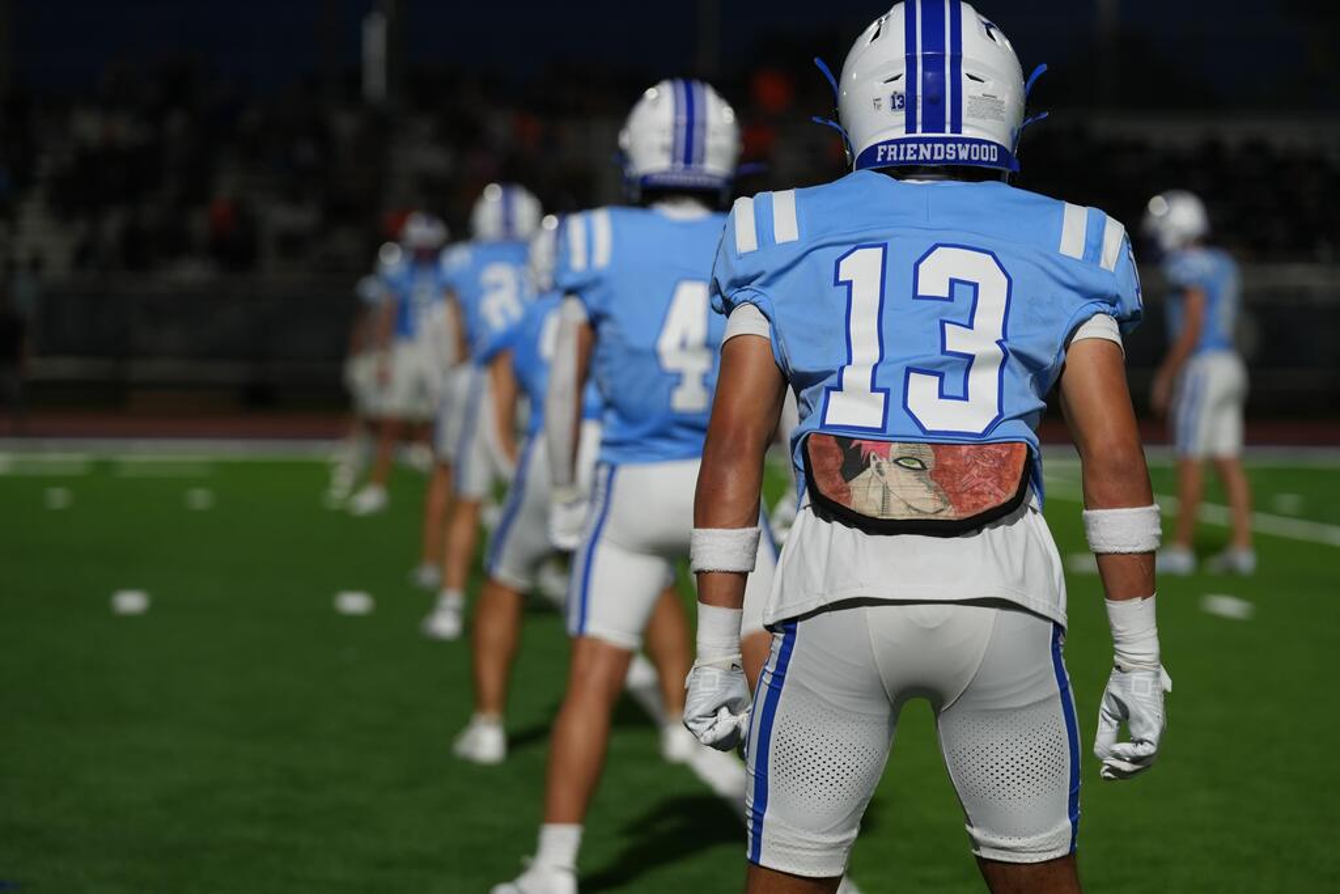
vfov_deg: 10.3
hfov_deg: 15.4
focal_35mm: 133
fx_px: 4951
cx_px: 670
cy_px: 447
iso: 800
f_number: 4
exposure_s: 1/160
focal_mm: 133
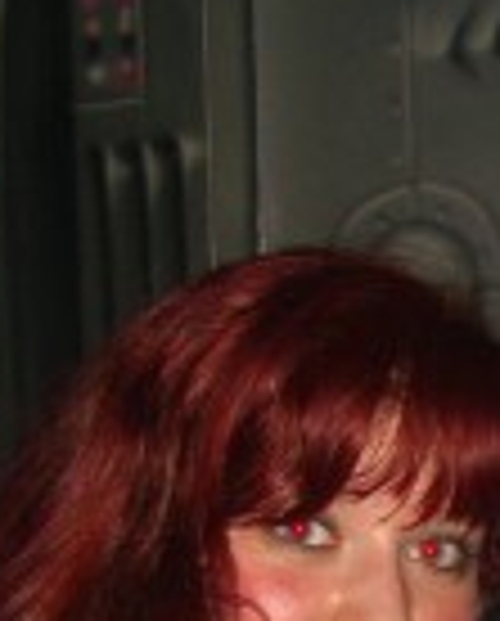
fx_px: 2968
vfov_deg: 11.6
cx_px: 635
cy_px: 846
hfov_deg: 9.5
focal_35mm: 161
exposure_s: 1/60
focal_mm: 7.9
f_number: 2.8
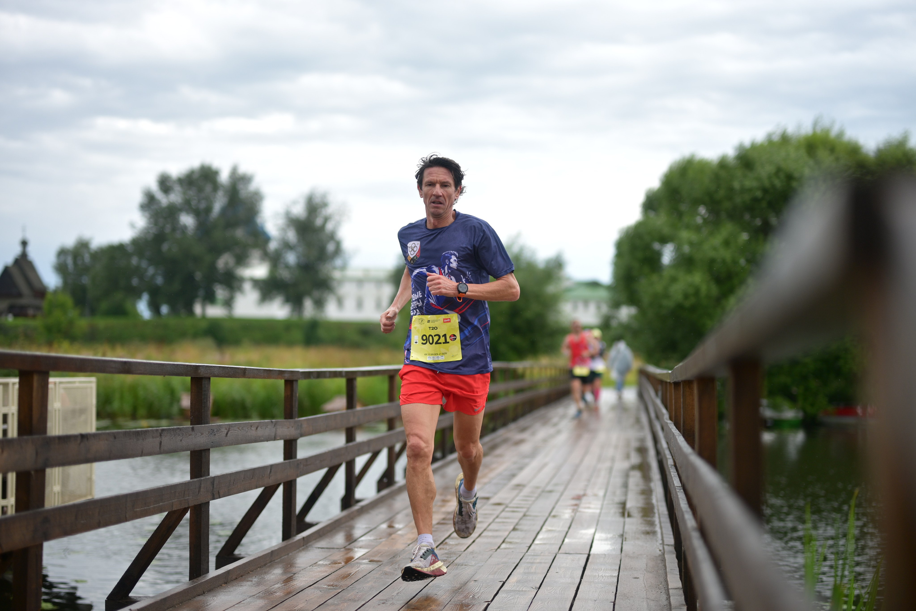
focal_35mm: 50
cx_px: 458
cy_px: 306
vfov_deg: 27.0
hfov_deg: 39.6
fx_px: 1273
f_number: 1.2
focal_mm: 50
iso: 125
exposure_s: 1/1000
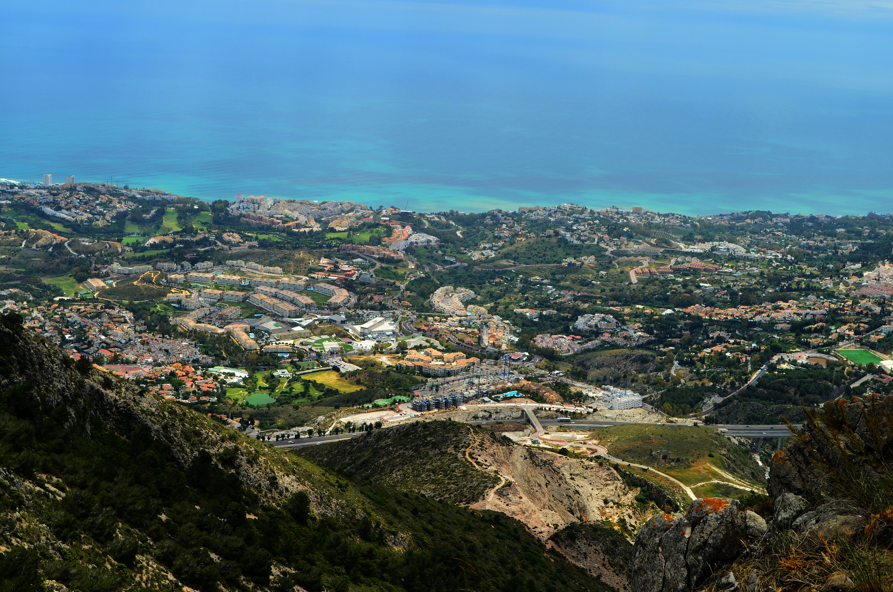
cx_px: 446
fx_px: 1040
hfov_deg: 46.5
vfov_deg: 31.7
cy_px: 296
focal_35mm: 42
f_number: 10
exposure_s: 1/320
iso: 200
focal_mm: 28
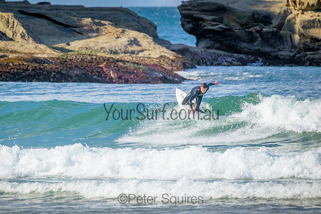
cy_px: 107
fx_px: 7135
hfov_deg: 2.6
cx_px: 160
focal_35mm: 800
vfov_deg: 1.7
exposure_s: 1/1250
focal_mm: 800
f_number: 11
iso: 2500
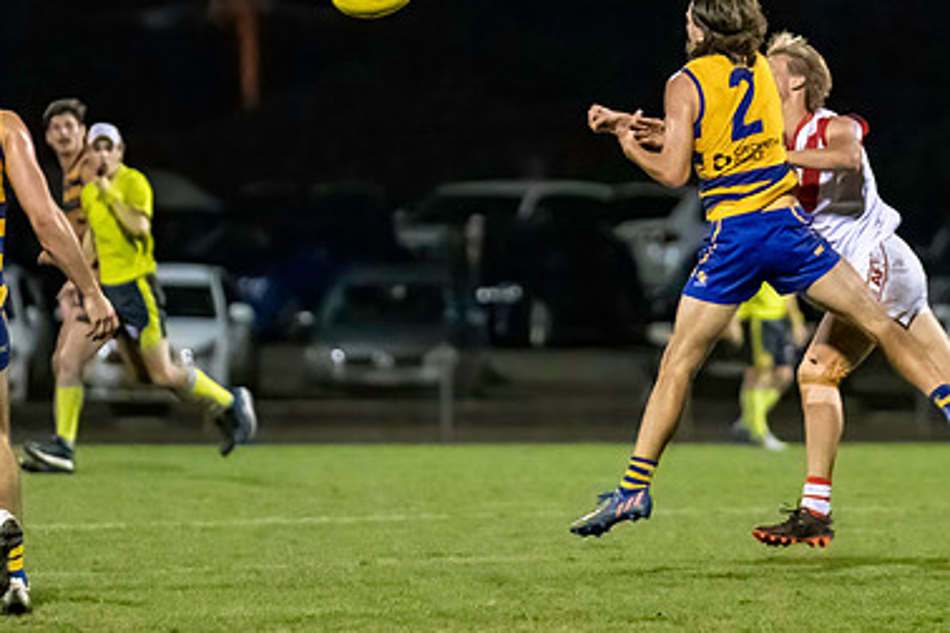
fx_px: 15463
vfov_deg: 2.3
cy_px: 125
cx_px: 695
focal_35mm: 586
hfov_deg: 3.5
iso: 10000
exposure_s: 1/1250
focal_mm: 210
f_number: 2.8
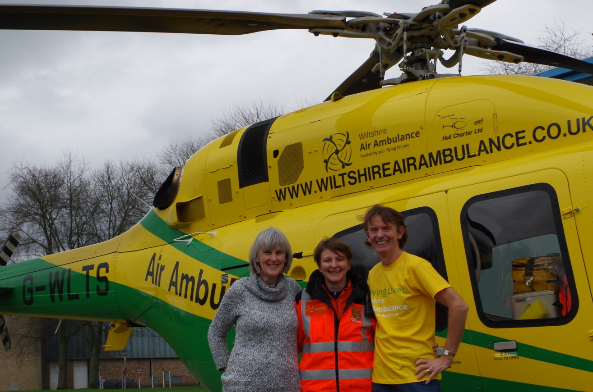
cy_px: 283
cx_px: 368
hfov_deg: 35.0
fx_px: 937
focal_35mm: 57
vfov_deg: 23.5
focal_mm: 26.25
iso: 200
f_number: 11
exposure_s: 1/60
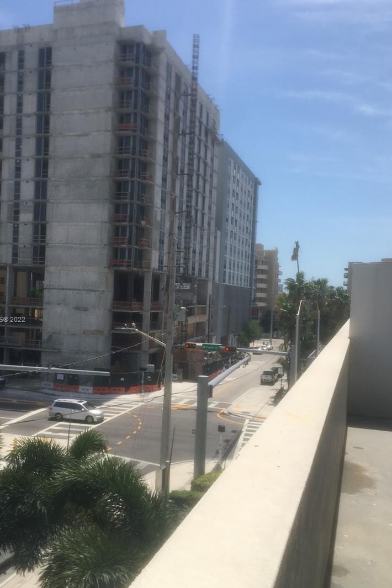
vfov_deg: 55.7
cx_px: 173
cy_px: 320
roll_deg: -2.7
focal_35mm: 34
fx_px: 555
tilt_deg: +0.1
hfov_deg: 38.8
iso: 25
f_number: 2.2
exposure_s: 1/2747
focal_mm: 4.15
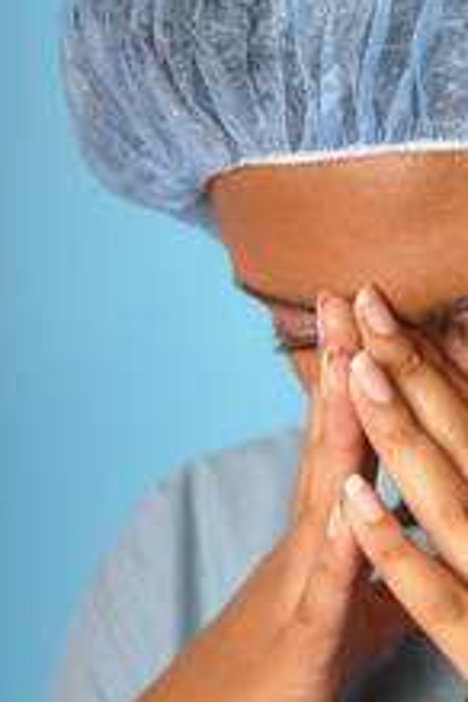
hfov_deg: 9.4
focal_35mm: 145
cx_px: 418
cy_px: 614
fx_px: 2827
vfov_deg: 14.0
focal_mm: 50
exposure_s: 1/250
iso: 100
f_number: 3.5
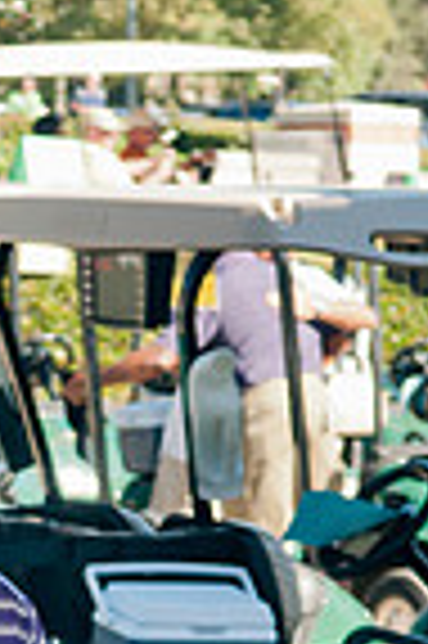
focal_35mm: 226
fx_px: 4040
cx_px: -47
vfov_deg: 9.1
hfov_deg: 6.0
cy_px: 671
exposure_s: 1/125
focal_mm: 48
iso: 200
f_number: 5.6
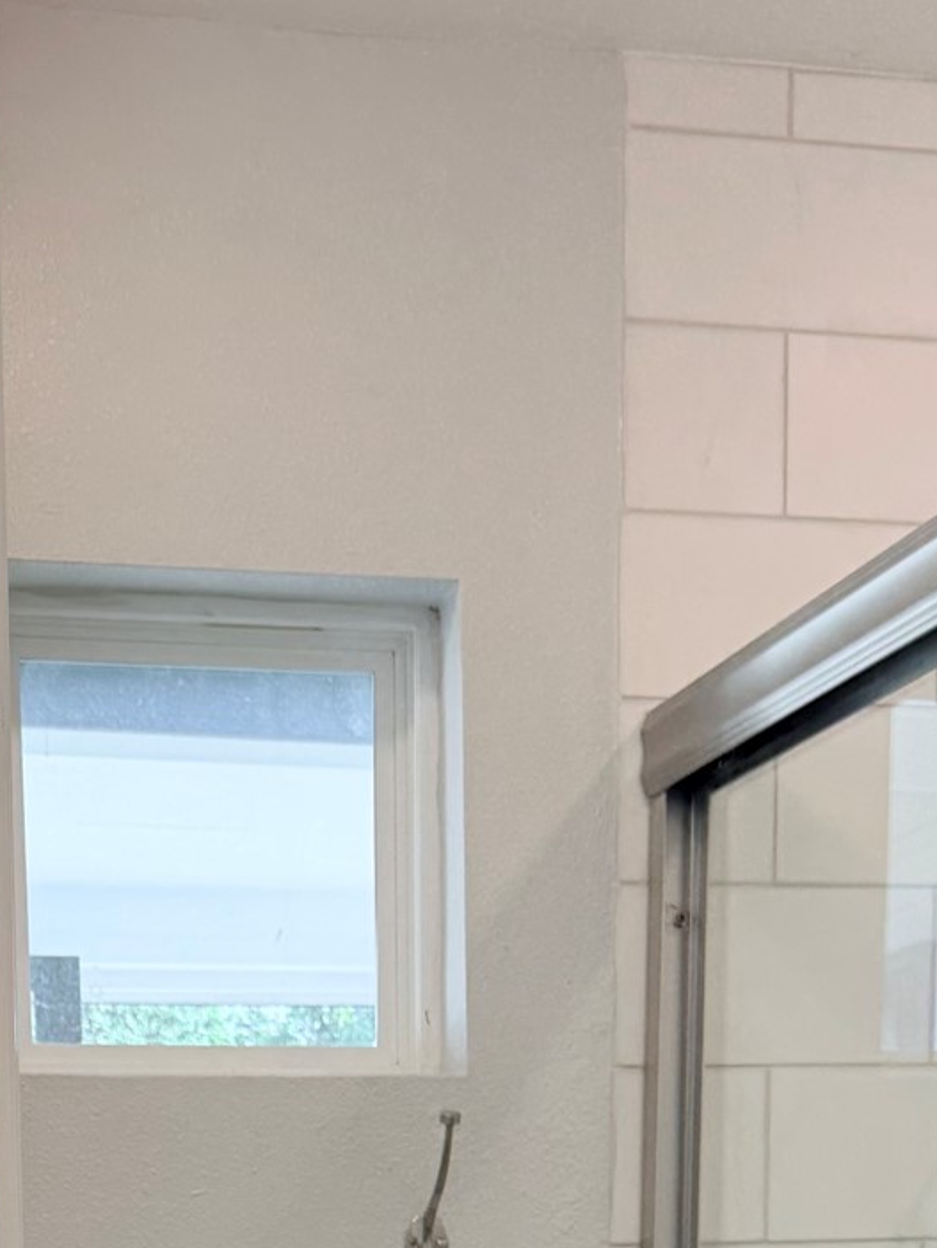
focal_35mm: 70
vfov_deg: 23.4
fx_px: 2525
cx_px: 261
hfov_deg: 20.9
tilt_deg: -9.4
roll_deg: -0.4
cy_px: 1758
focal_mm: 6.76
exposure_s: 1/240
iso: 80
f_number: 1.78
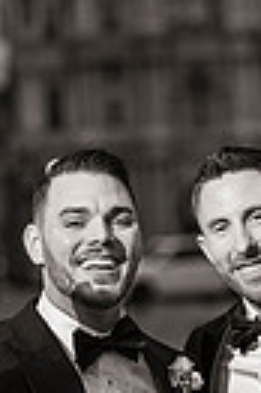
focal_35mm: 326
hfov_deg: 4.2
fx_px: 3554
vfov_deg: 6.3
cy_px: 324
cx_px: 230
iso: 800
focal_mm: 95
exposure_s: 1/5000
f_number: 2.8
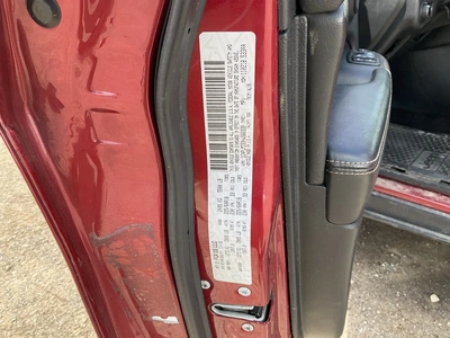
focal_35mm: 29
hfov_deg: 61.7
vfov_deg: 48.2
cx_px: 225
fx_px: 377
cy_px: 169
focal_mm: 3
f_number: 1.8
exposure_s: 1/223
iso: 25
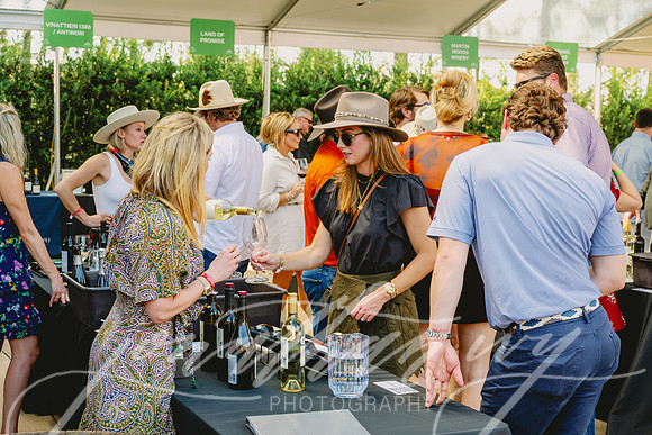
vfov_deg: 23.8
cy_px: 218
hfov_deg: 35.0
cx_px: 326
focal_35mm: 57
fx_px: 1033
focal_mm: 57
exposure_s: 1/200
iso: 800
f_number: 7.1
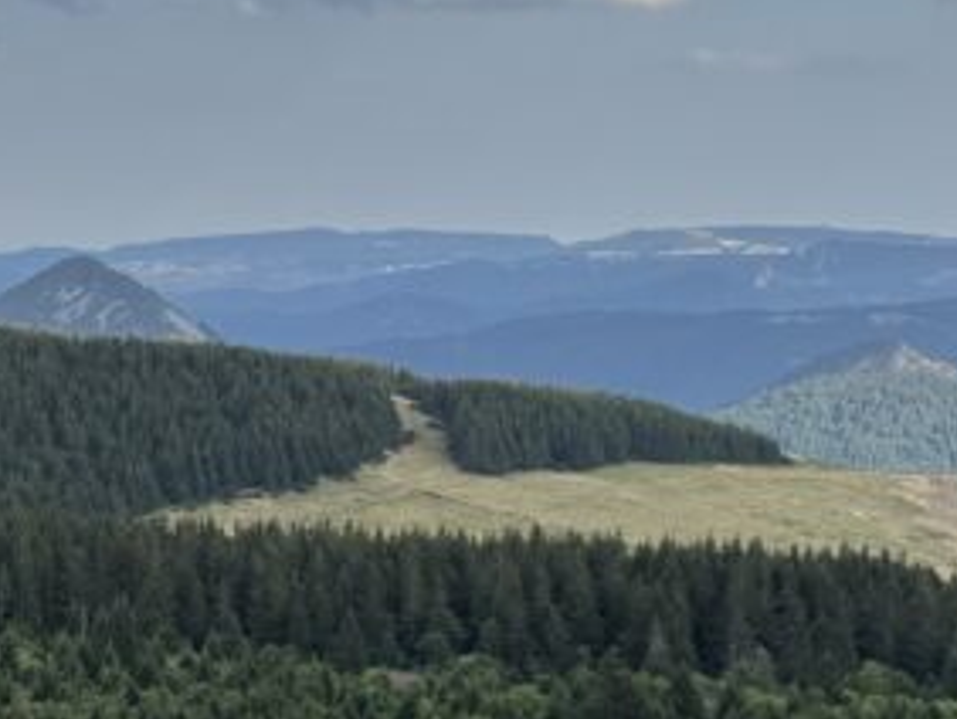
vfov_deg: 17.0
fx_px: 2407
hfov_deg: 19.7
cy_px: 454
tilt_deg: -6.3
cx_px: -455
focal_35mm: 87
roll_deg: -0.3
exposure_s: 1/4310
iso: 80
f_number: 1.78
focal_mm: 6.76
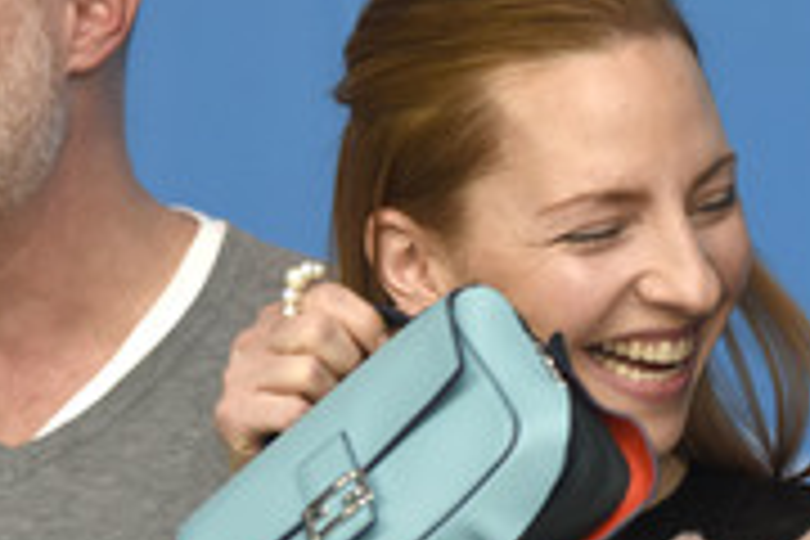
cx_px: 632
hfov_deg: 5.2
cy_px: 166
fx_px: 8893
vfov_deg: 3.5
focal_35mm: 395
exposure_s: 1/320
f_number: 3.2
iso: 800
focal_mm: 105
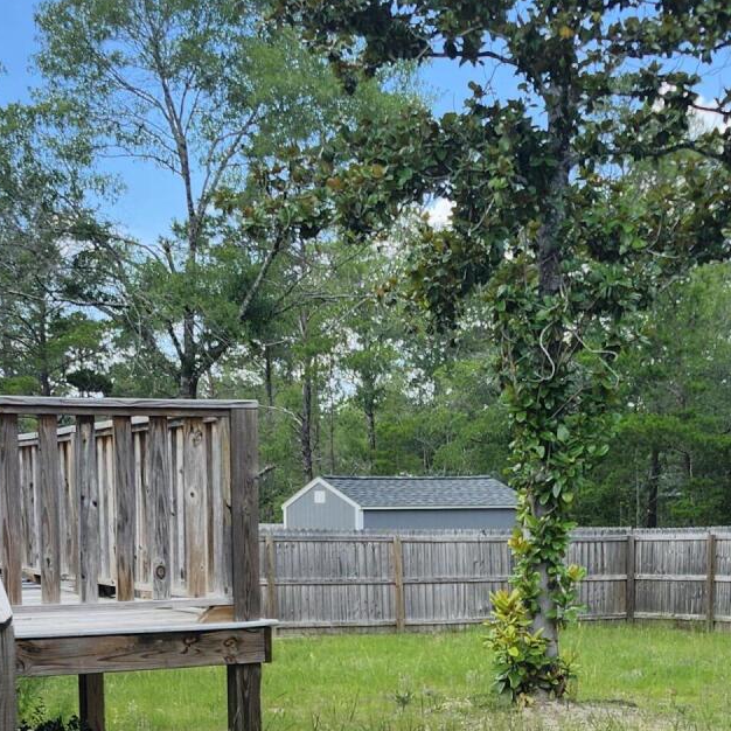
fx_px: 1553
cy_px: 666
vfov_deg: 25.6
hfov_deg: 26.5
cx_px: 375
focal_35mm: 65
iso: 25
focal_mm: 5.54
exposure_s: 1/873
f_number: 1.8
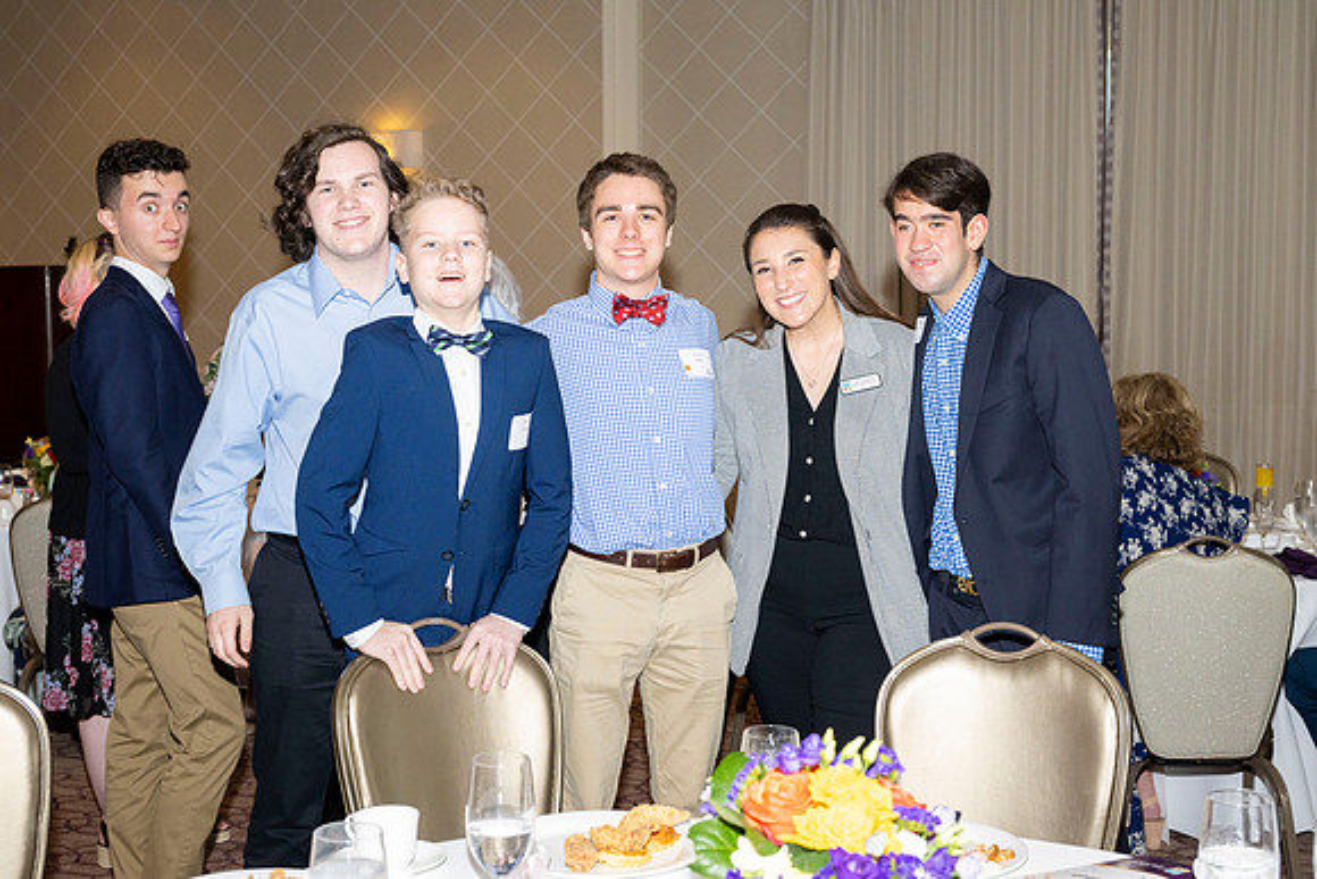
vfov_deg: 29.9
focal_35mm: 45
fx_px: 1647
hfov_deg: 43.6
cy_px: 440
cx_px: 658
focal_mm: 45
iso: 800
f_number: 5.6
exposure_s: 1/200
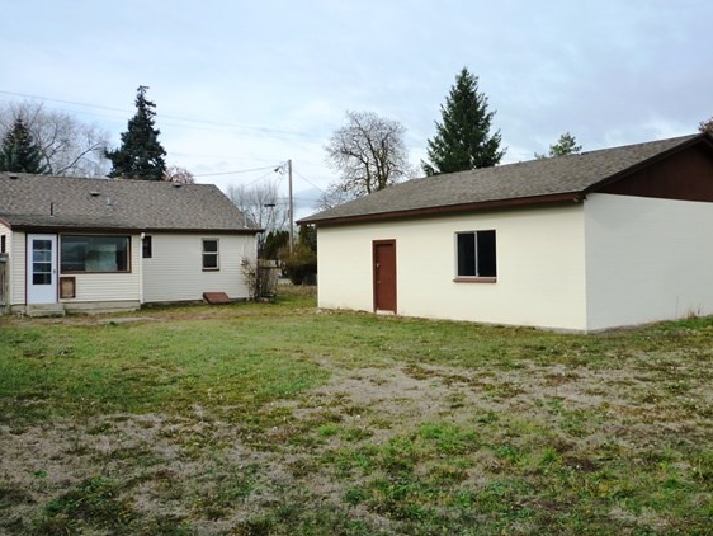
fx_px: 680
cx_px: 391
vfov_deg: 42.9
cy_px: 244
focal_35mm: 33
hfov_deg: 55.2
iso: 125
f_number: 3.5
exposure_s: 1/500
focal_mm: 5.2
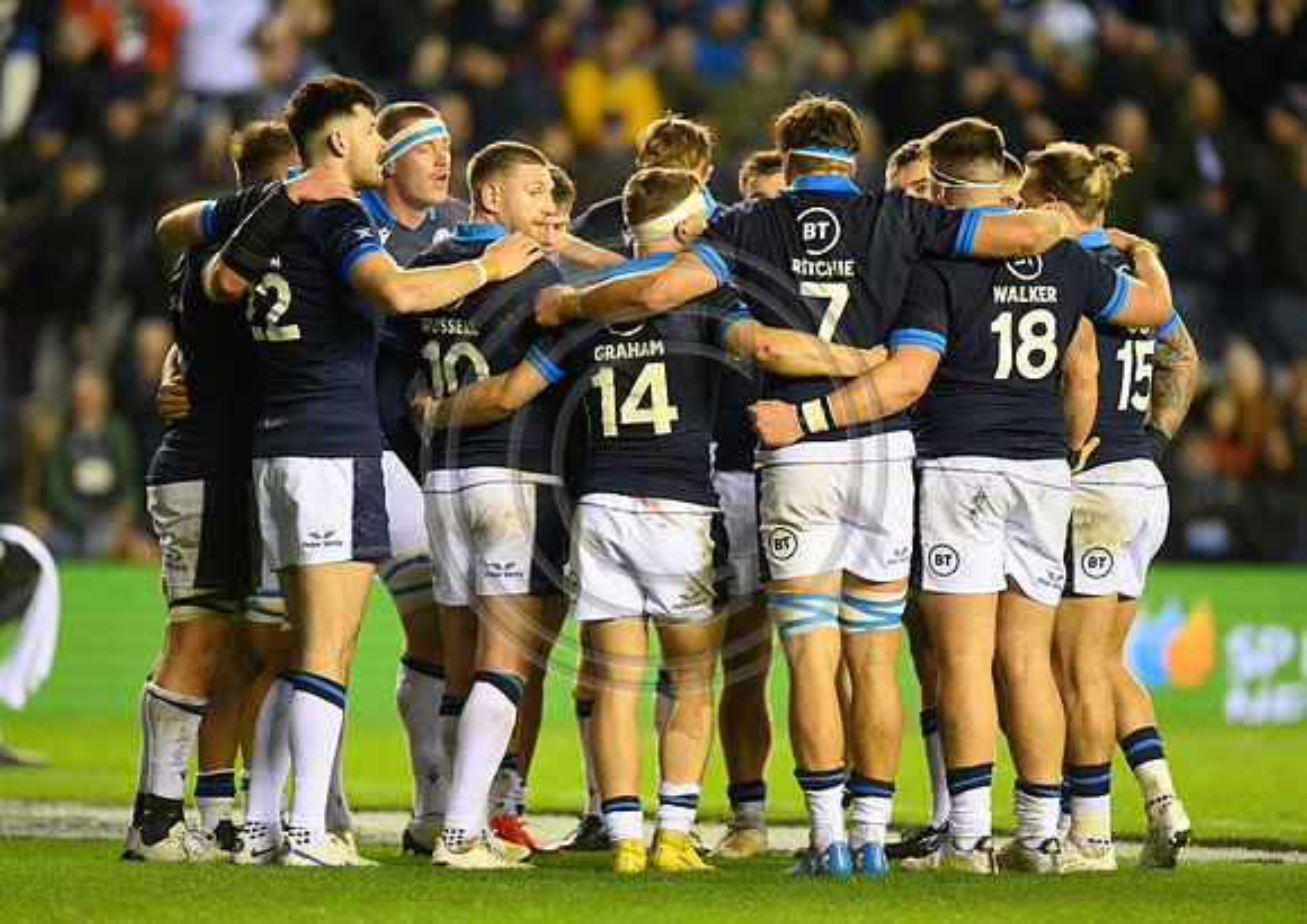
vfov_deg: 3.3
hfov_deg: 4.6
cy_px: 445
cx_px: 629
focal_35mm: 438
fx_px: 16197
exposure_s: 1/800
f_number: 3.2
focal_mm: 400
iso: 6400
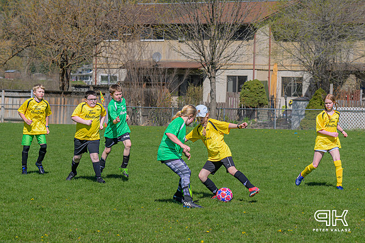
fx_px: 1432
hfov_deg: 14.5
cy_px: 136
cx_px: 230
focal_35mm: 141
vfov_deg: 9.7
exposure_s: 1/500
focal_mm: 75
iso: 180
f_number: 6.3
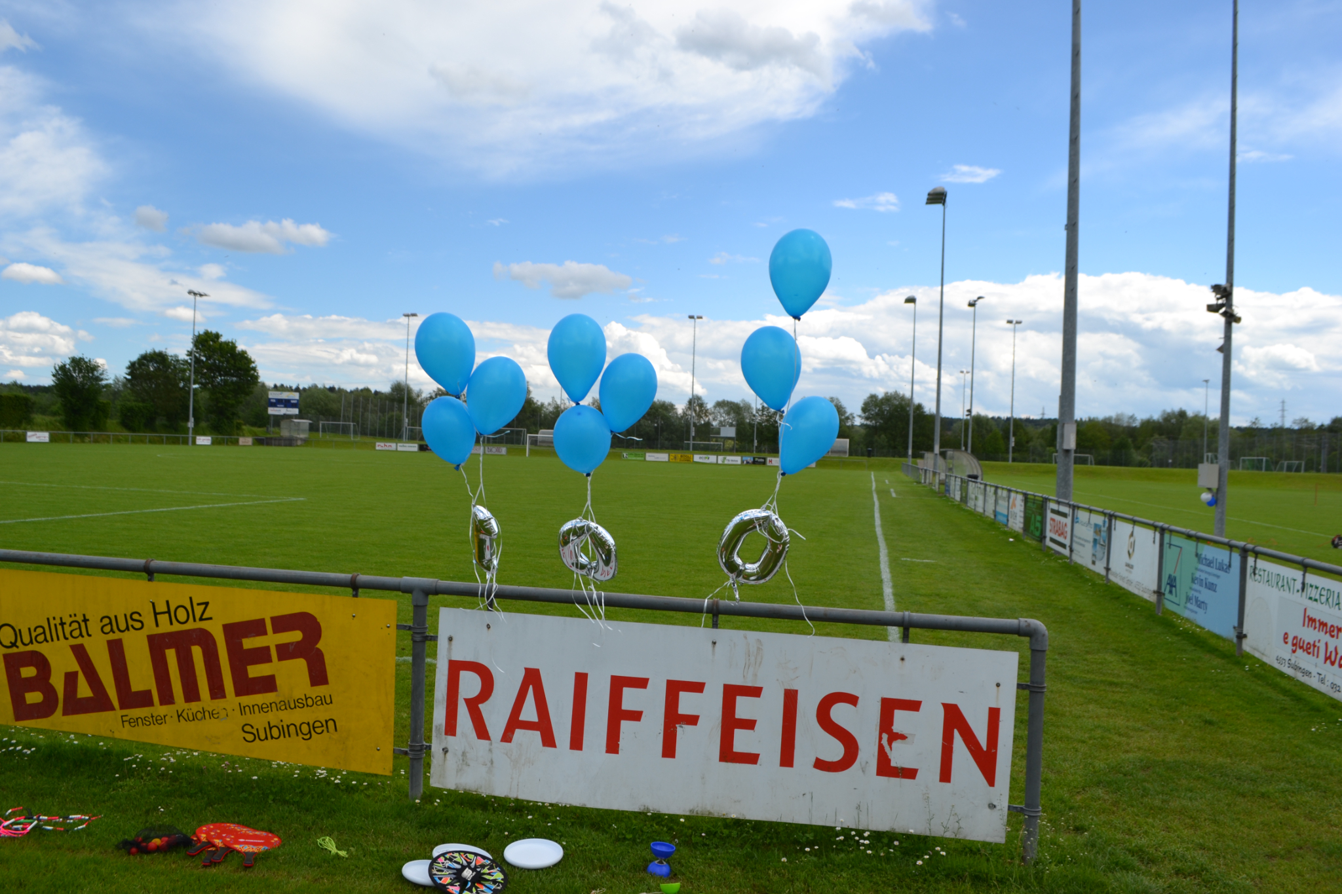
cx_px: 671
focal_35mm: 27
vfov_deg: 47.9
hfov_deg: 67.4
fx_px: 1006
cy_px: 447
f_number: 8
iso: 100
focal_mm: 18
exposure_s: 1/250
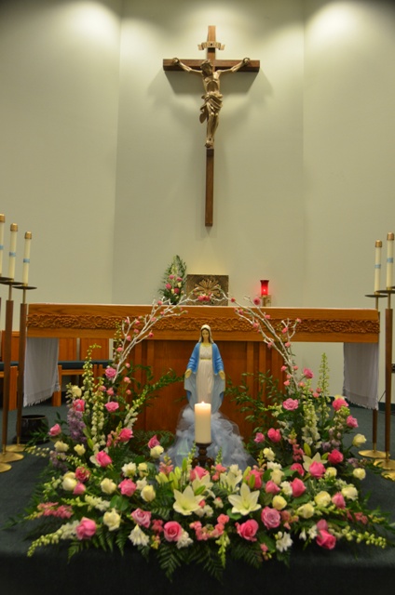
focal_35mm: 33
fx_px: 545
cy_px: 298
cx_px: 198
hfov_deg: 39.8
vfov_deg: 57.3
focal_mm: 22
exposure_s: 1/50
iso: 800
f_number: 3.8
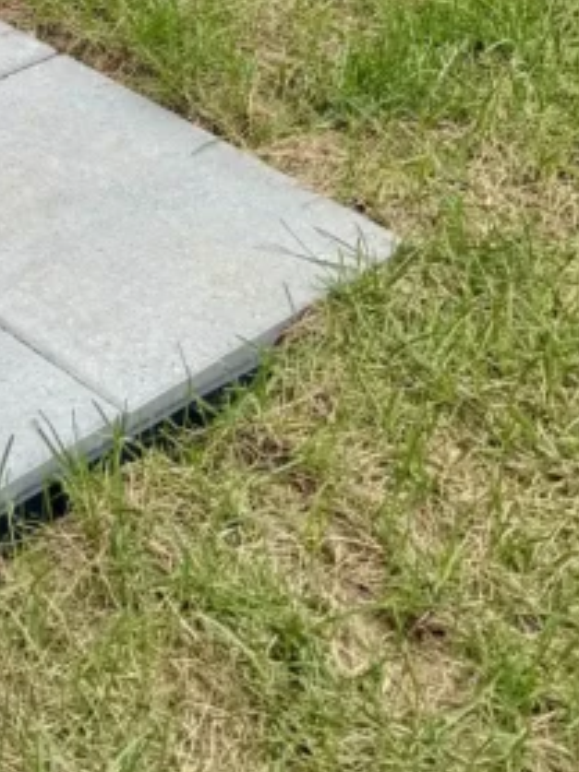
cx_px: -429
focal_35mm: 88
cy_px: -313
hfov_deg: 14.8
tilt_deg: -18.8
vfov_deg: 19.9
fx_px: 1964
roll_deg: -2.4
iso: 80
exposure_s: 1/2174
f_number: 1.78
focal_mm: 6.76
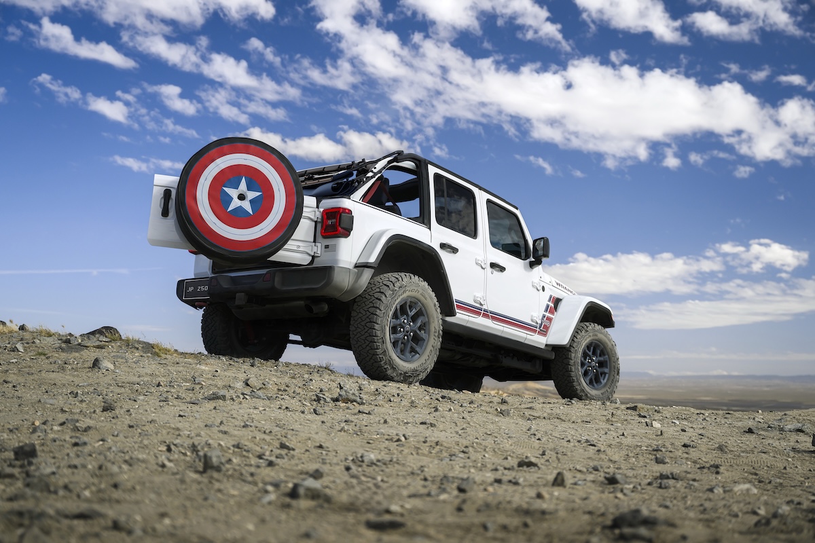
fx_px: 905
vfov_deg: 33.4
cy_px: 272
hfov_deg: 48.5
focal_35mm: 40
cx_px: 408
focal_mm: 40
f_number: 3.5
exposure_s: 1/3200
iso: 500
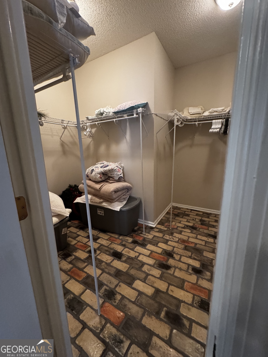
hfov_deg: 85.7
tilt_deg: -11.1
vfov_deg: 102.1
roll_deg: +1.6
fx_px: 145
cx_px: 134
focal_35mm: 14
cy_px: 178
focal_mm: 2.22
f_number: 2.2
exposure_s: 1/60
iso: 800
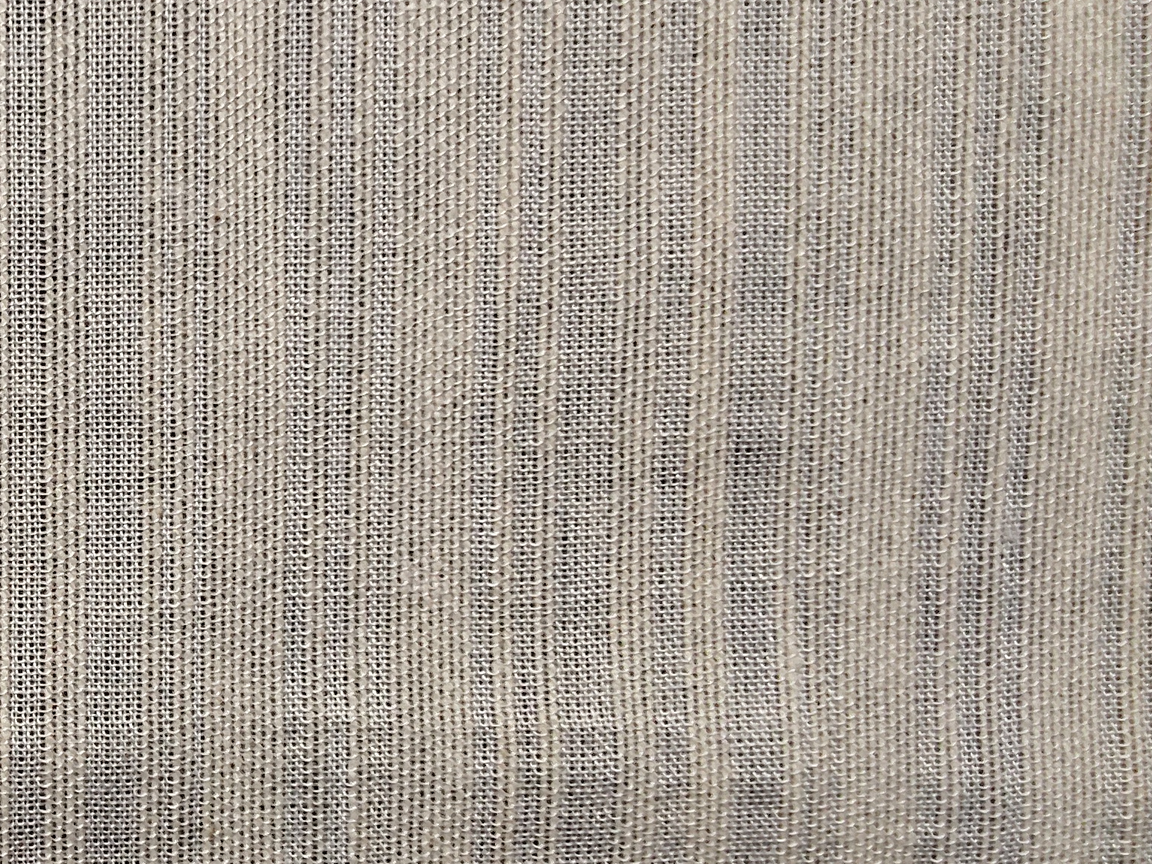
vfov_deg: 26.5
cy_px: 533
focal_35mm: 55
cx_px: -63
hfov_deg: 31.6
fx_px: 1830
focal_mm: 2.78
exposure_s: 1/100
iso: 80
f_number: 2
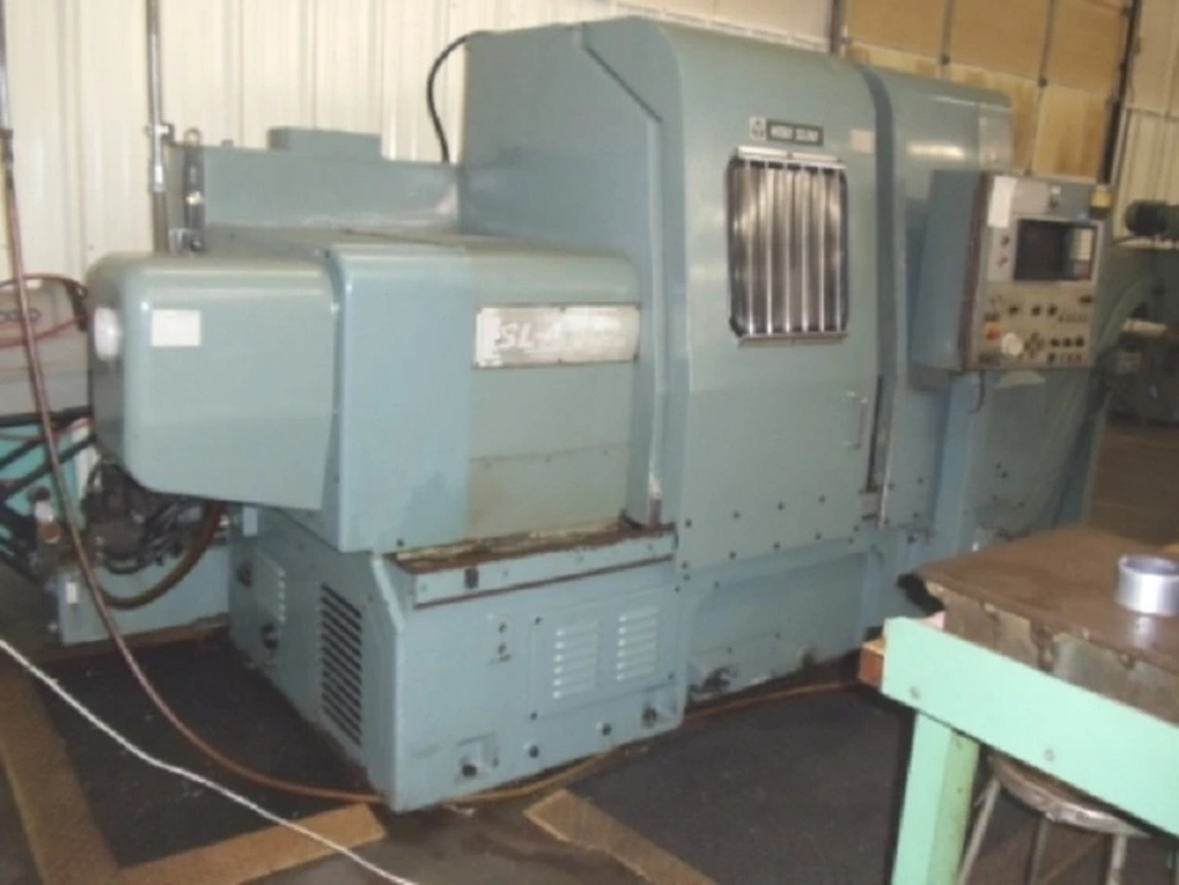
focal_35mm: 44
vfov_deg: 32.9
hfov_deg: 42.9
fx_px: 1499
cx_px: 590
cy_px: 442
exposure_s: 1/30
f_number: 3.5
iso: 400
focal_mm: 6
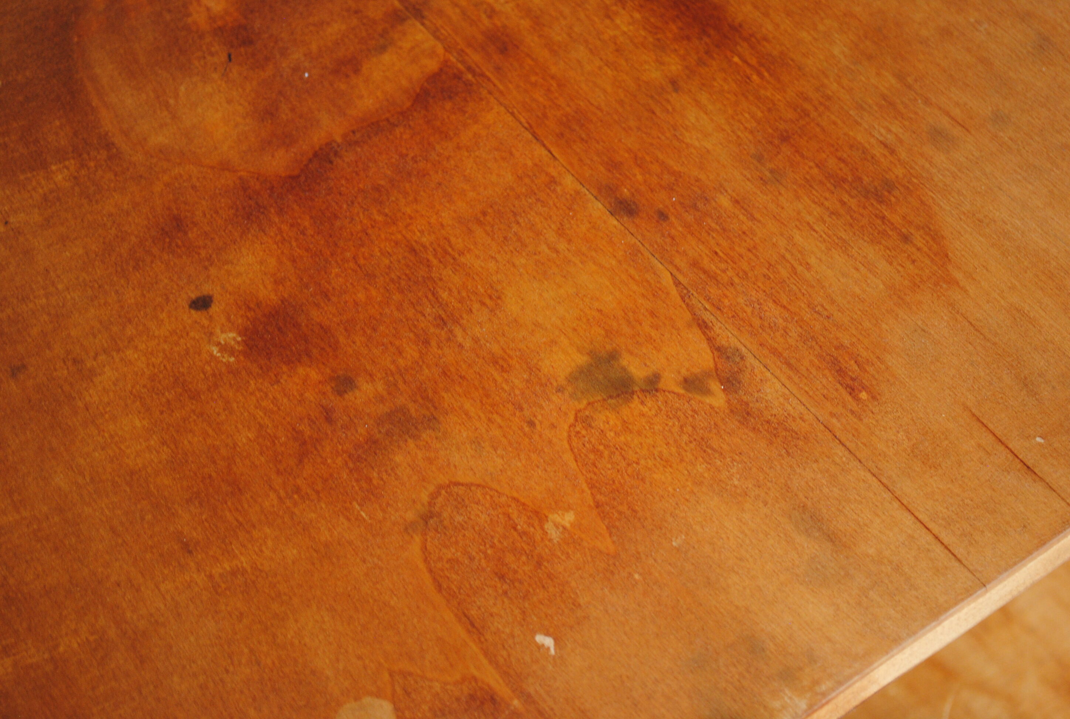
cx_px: 535
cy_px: 360
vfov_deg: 17.6
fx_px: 2323
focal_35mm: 78
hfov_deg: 25.9
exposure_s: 1/30
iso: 450
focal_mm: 52
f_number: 5.6
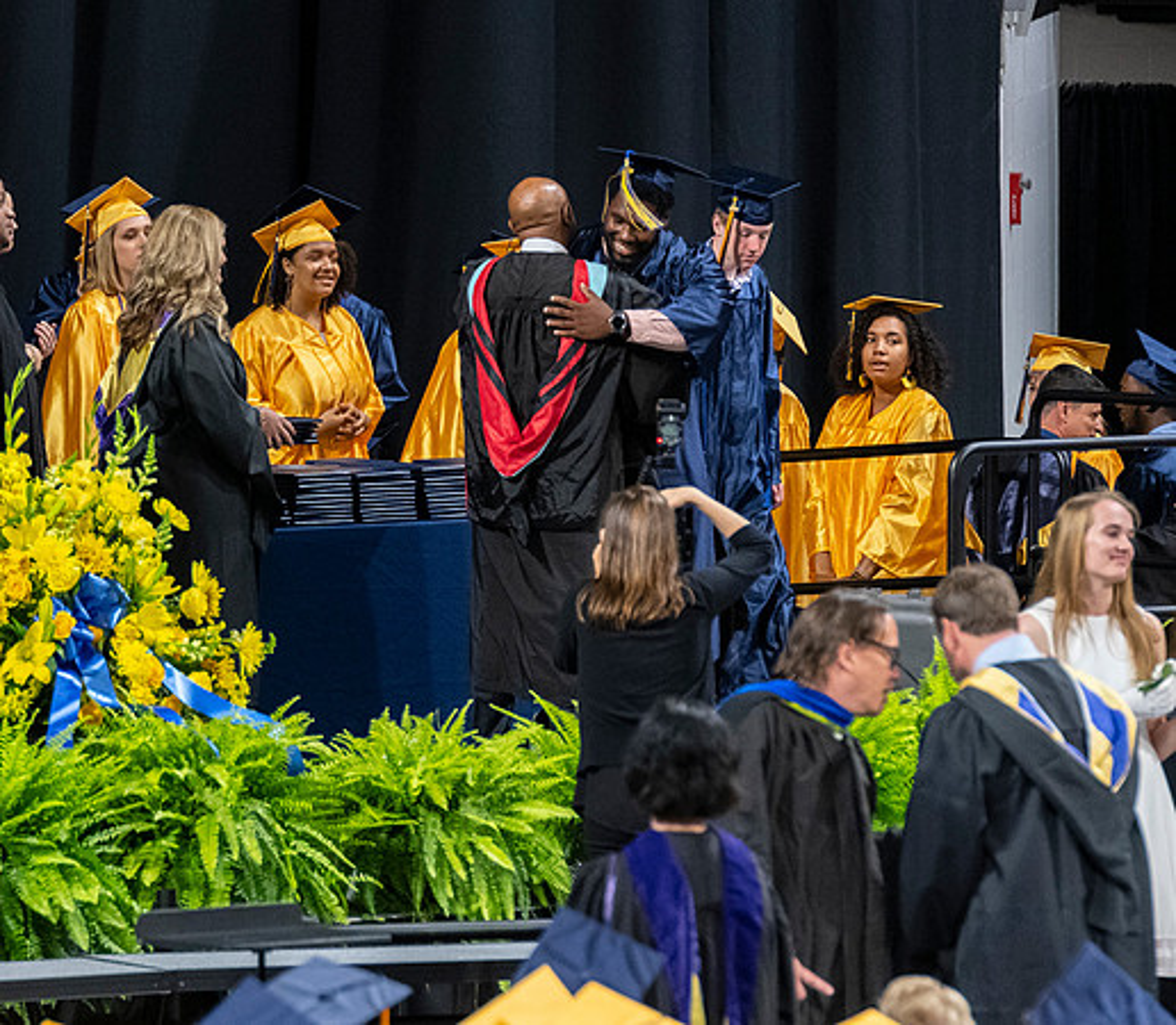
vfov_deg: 4.1
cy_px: 346
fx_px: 14429
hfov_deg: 4.7
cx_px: 341
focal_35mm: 400
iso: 2000
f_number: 4
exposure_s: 1/200
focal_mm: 190
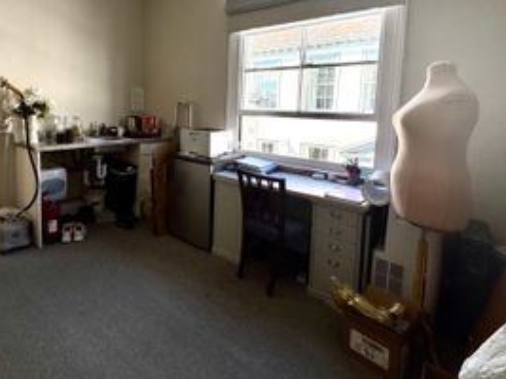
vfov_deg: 62.1
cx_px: 178
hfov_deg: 77.0
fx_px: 307
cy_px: 133
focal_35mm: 21
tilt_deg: -4.8
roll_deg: -0.8
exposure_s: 1/421
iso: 40
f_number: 2.2
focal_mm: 2.22
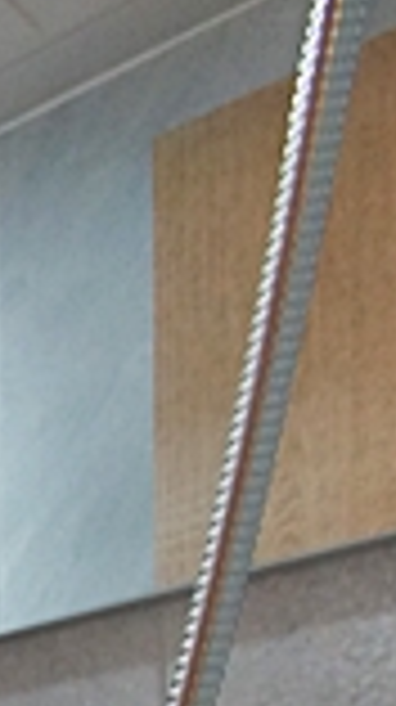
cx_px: -1179
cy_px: 1151
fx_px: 1497
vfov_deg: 21.0
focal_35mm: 80
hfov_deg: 8.2
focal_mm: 10
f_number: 9
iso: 800
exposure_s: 1/5
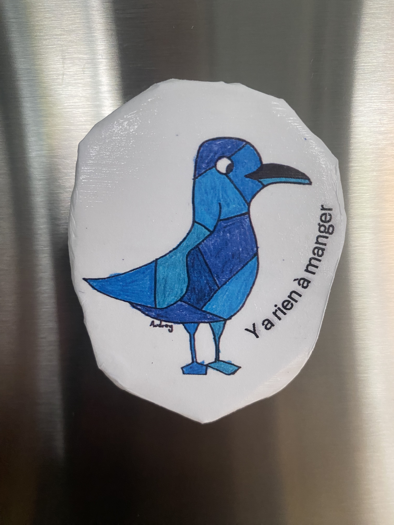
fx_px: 379
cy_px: 262
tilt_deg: -9.7
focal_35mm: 25
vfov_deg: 69.4
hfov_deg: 54.9
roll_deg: +2.9
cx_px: 197
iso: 200
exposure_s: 1/60
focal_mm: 4.25
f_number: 1.8
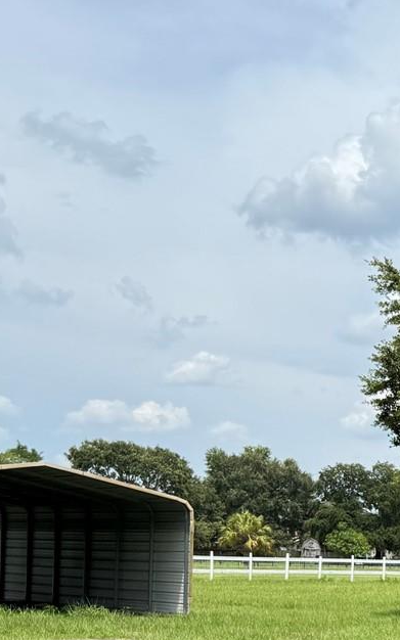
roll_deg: -1.7
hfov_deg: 16.5
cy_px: 562
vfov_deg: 30.3
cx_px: 730
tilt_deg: -0.4
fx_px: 1134
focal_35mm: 65
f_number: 1.78
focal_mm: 6.76
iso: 80
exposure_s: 1/4608
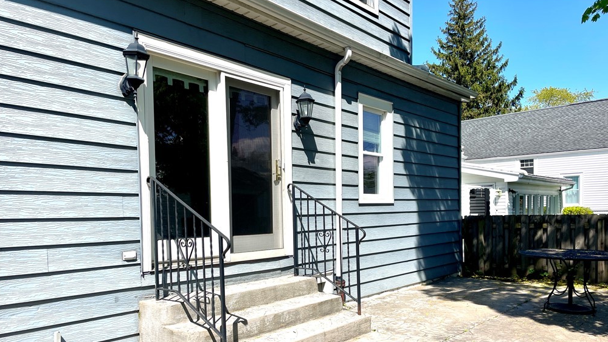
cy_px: 226
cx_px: 309
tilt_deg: -2.3
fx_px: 468
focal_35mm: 29
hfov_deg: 66.0
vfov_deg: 39.8
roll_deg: +1.7
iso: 32
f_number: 1.6
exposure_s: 1/3731
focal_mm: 4.2
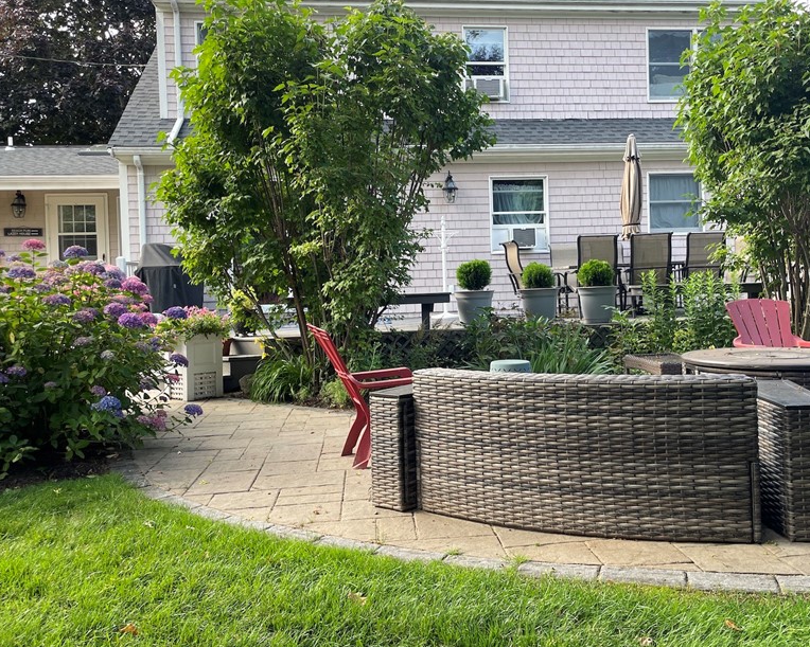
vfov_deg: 43.3
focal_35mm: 34
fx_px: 815
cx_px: 466
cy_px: 284
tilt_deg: -0.3
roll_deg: +1.7
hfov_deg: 52.6
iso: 32
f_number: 1.6
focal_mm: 4.2
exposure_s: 1/302
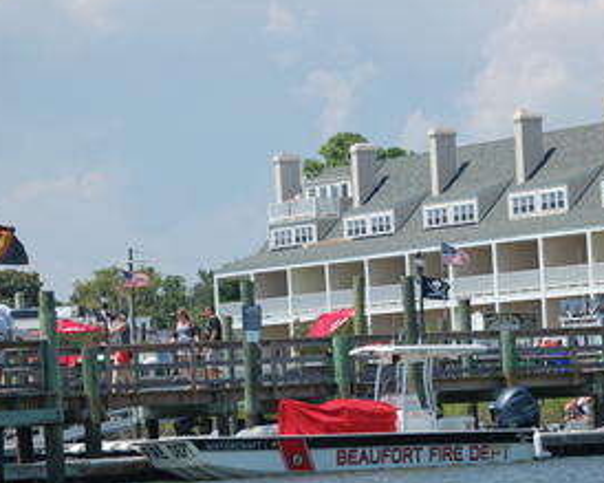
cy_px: 232
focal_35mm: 185
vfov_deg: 8.4
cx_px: 355
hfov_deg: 10.4
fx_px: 3306
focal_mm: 90
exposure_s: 1/800
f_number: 7.1
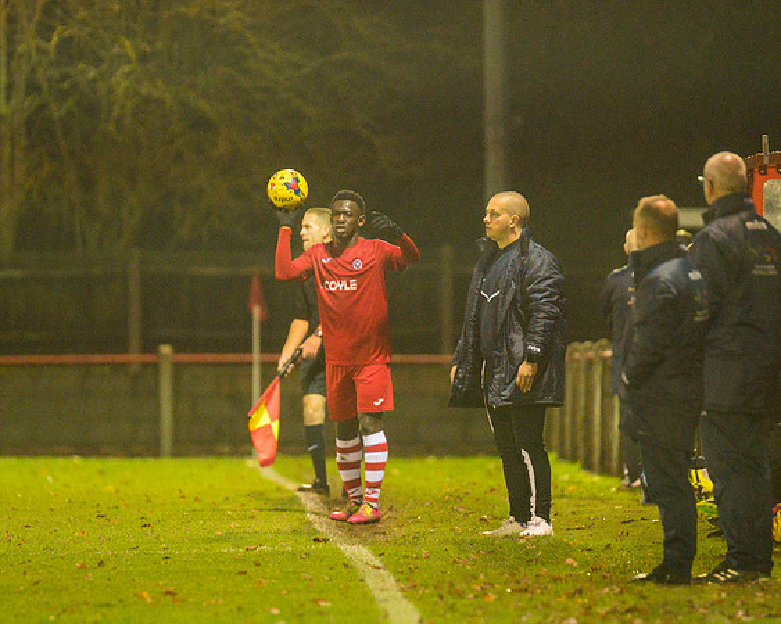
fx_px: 11733
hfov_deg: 3.8
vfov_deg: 3.0
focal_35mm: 508
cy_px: 312
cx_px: 343
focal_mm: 300
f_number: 2.8
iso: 5000
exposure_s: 1/500
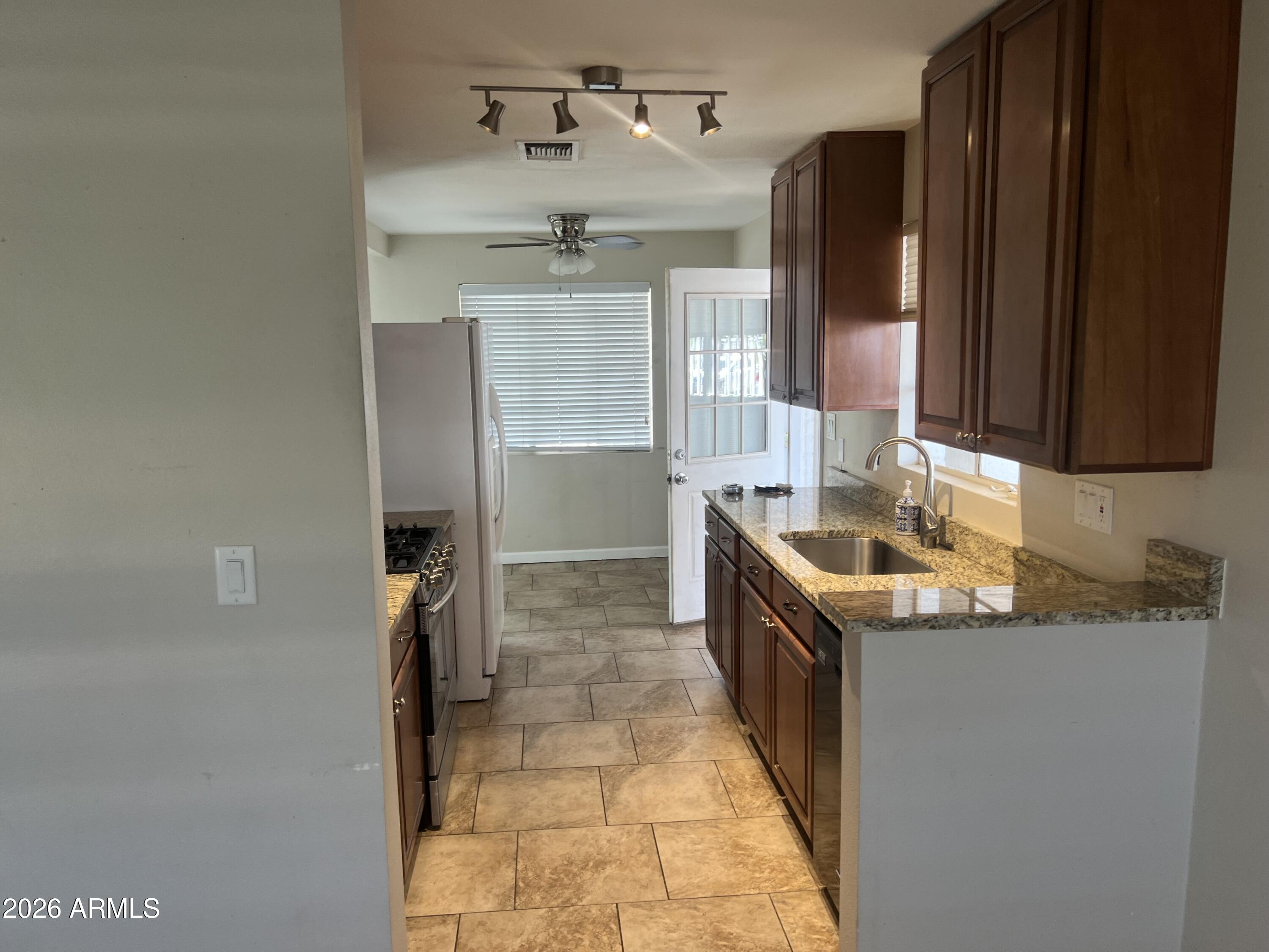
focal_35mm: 26
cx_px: 634
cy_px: 476
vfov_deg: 53.1
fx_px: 953
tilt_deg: -6.7
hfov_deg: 67.3
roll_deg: +0.7
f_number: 1.5
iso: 80
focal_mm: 5.7
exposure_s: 1/60
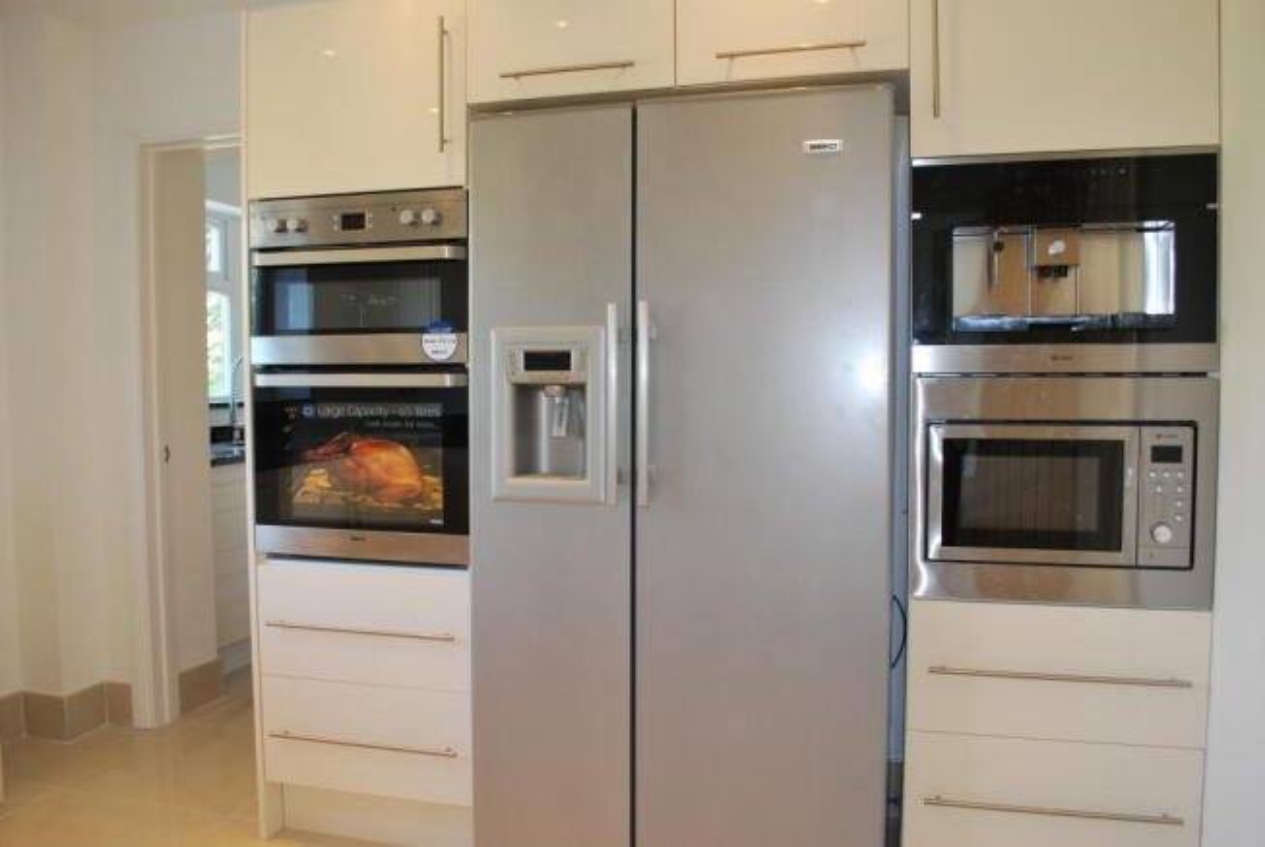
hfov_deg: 67.3
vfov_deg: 48.0
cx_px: 632
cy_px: 424
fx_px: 950
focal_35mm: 27
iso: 400
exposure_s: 1/60
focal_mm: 18
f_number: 4.5
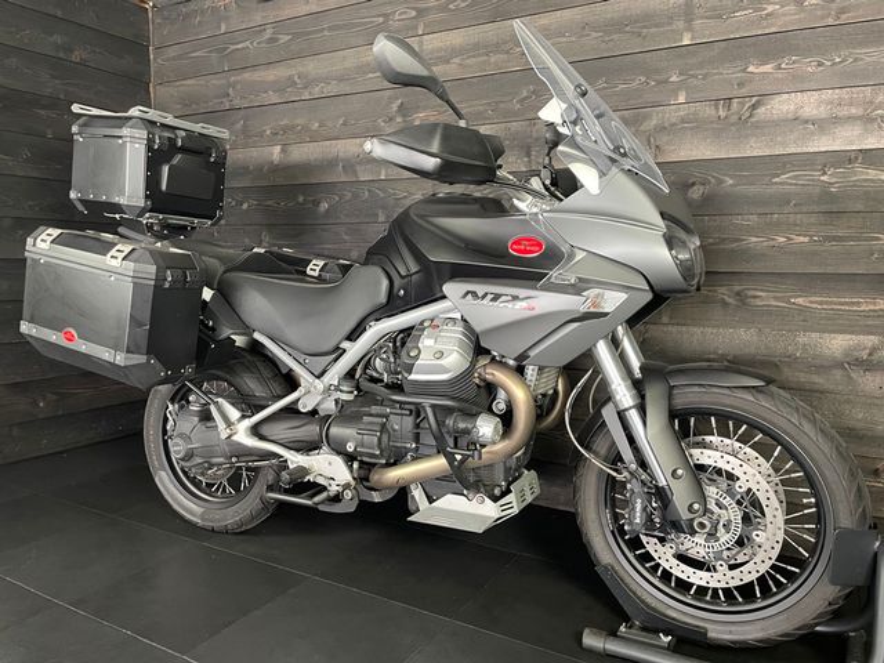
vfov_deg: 53.1
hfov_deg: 67.3
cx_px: 442
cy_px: 332
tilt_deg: -5.5
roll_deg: -0.6
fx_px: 664
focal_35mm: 26
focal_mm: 4.2
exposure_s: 1/50
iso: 250
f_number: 1.6
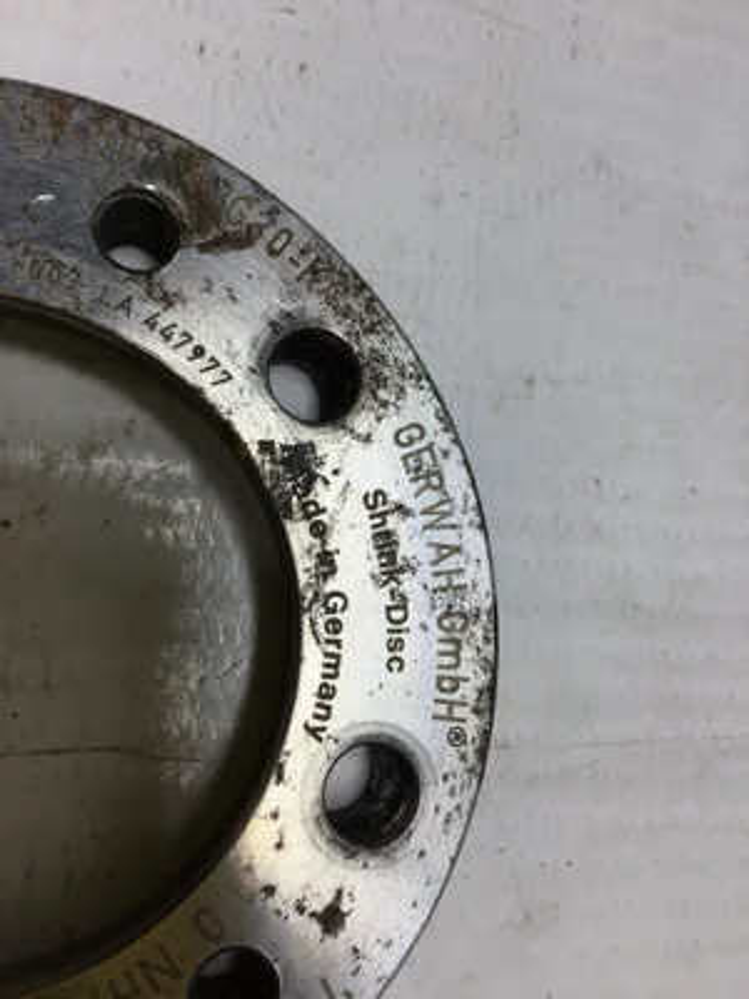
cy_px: 500
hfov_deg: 45.4
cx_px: 374
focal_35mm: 31
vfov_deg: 58.4
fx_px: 894
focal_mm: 3.3
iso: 25
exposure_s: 1/310
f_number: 2.4
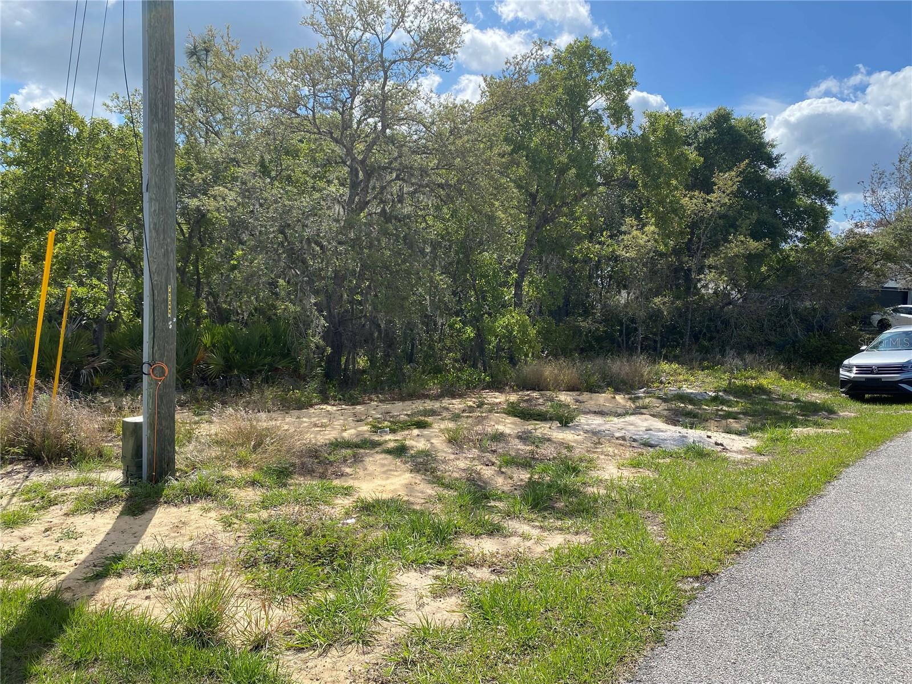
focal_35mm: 26
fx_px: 685
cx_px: 456
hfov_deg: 67.3
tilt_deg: -5.5
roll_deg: -1.9
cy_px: 342
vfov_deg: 53.1
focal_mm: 4.25
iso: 32
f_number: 1.8
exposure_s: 1/2571
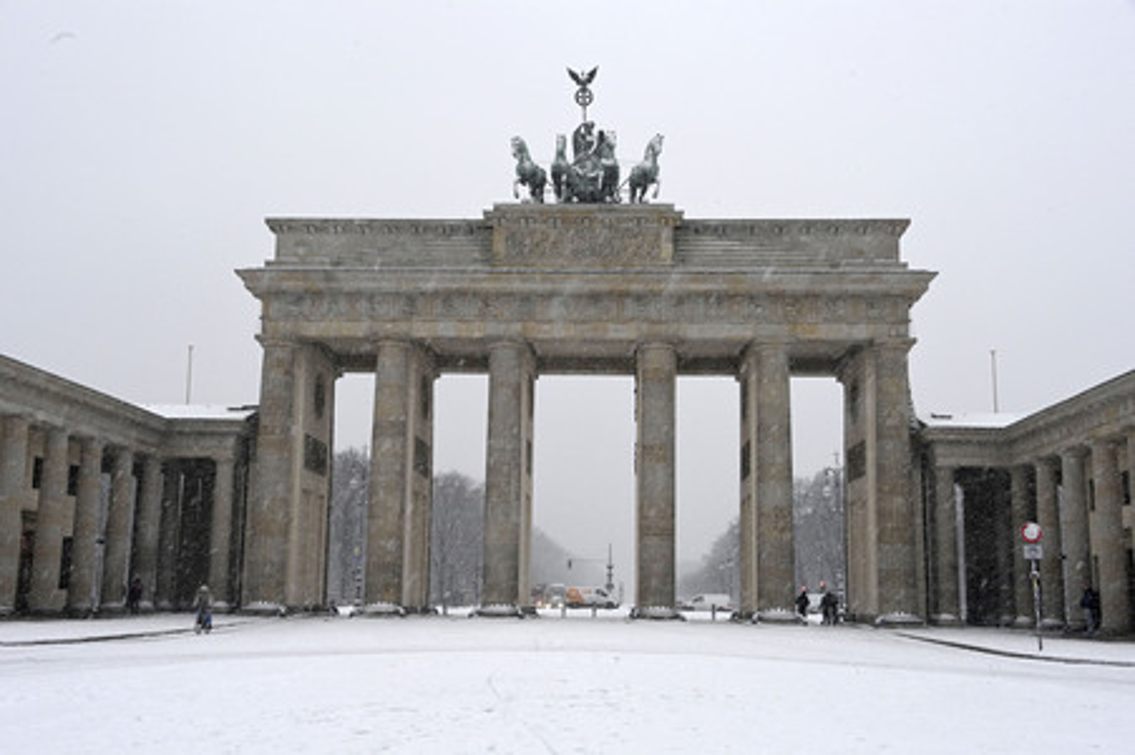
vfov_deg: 31.8
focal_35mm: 42
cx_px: 568
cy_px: 378
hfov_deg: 46.4
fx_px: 1323
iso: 1600
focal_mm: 42
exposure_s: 1/160
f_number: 11
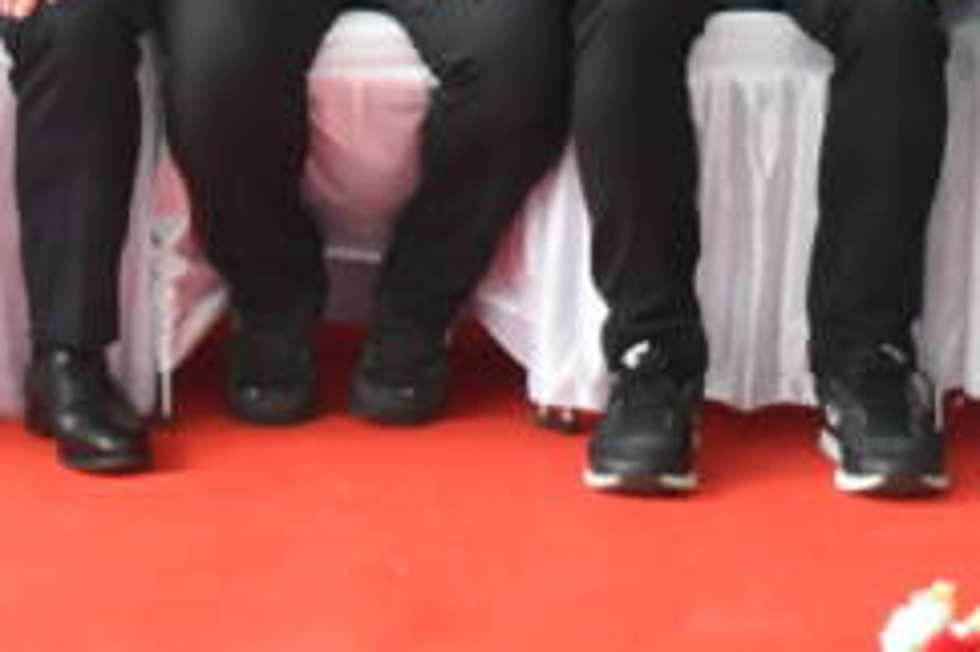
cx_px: 348
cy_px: -642
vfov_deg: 7.9
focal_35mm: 165
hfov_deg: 12.4
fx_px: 4488
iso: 1000
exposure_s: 1/250
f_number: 6.3
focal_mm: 26
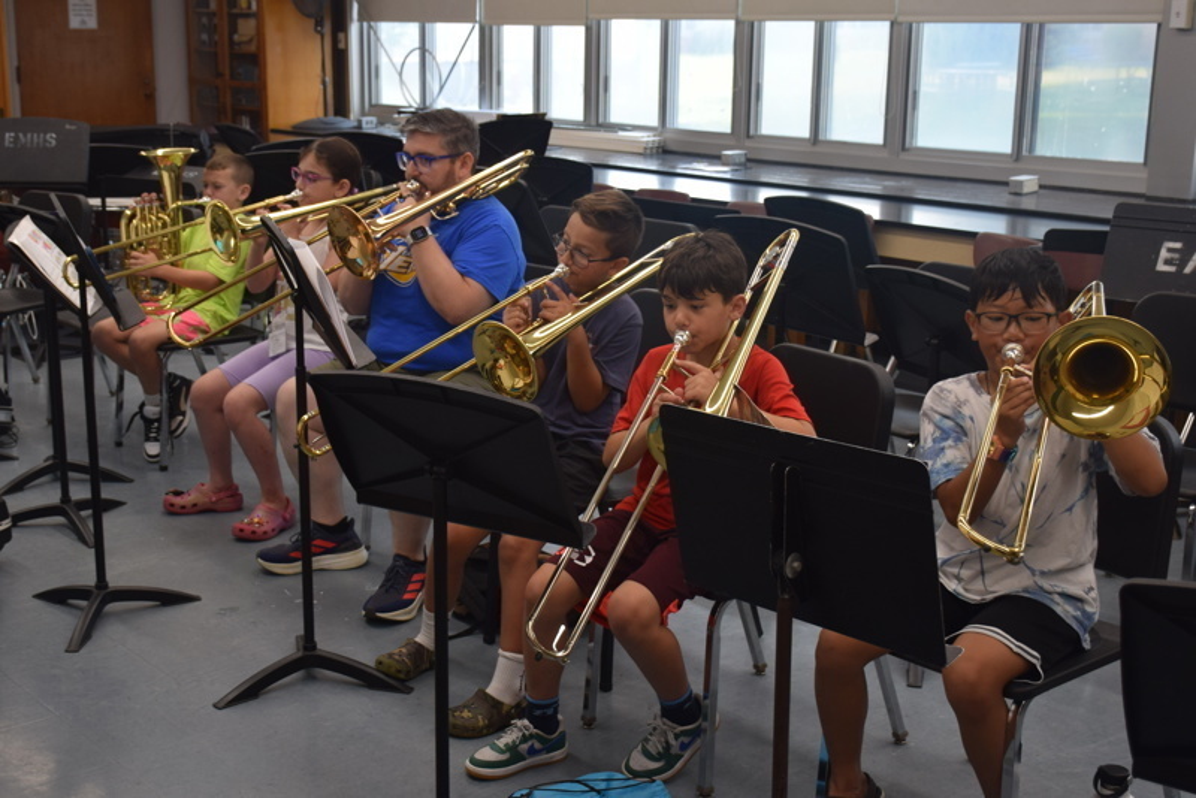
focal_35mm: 39
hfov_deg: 49.5
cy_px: 399
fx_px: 1296
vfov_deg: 34.2
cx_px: 598
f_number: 4
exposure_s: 1/60
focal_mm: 26
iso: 400
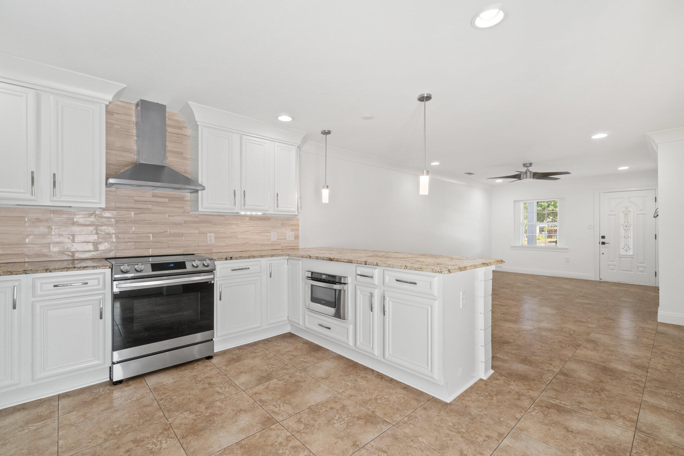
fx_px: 285
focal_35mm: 15
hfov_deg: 100.4
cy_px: 228
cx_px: 342
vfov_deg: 77.3
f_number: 8
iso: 800
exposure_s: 1/3
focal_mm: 10
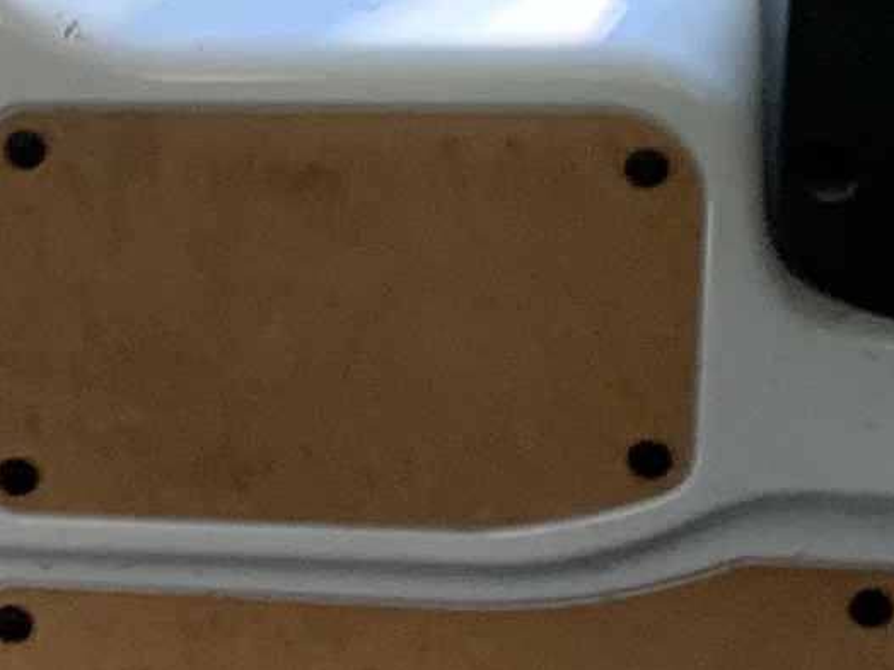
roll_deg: +1.6
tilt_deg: -0.4
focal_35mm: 200
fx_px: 5165
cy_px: 92
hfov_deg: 9.3
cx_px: -903
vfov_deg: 7.4
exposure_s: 1/93
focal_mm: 4.25
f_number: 1.8
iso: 100
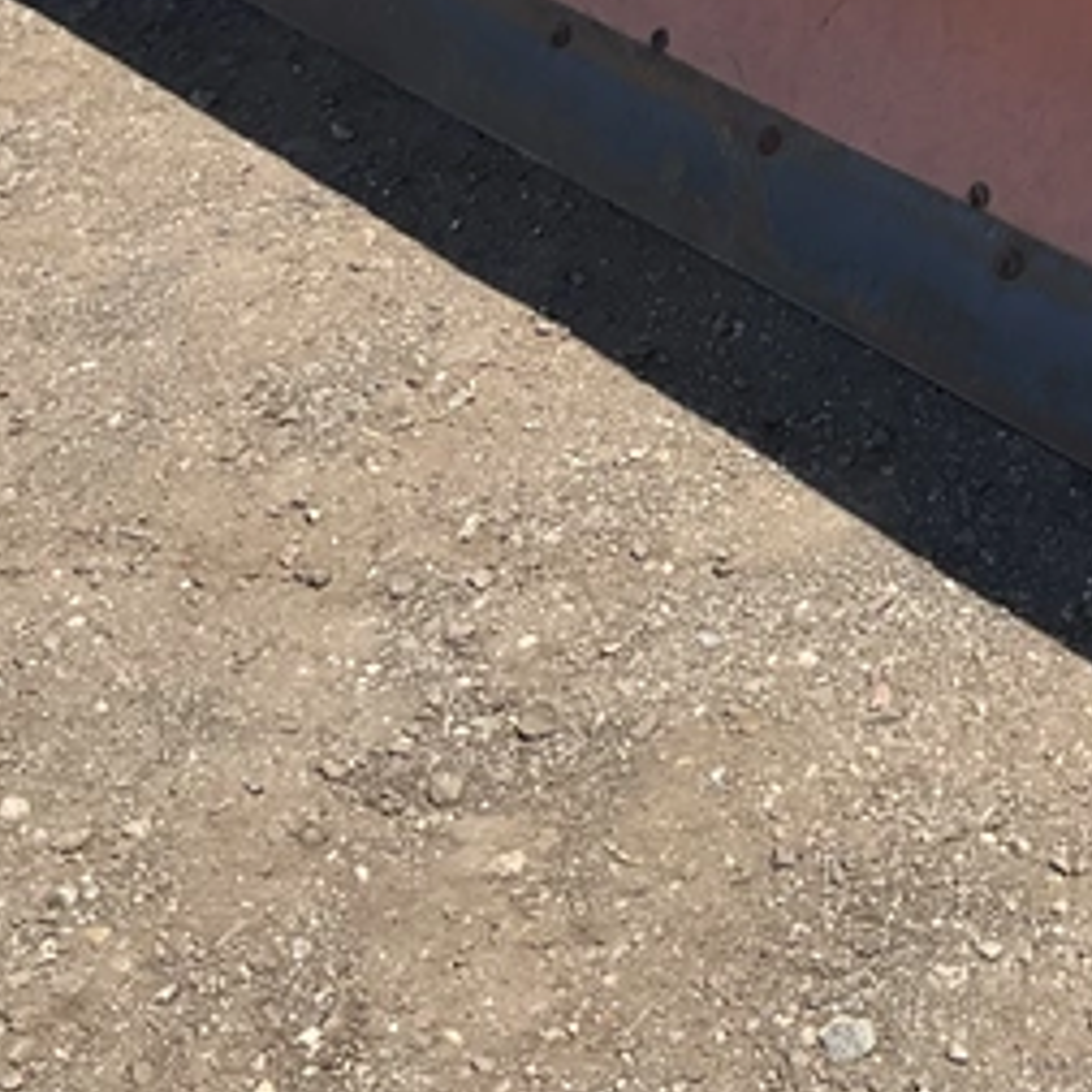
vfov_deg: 21.9
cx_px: 1135
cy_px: 6
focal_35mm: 76
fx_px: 2712
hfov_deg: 21.8
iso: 25
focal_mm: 3
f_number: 1.8
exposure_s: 1/1144
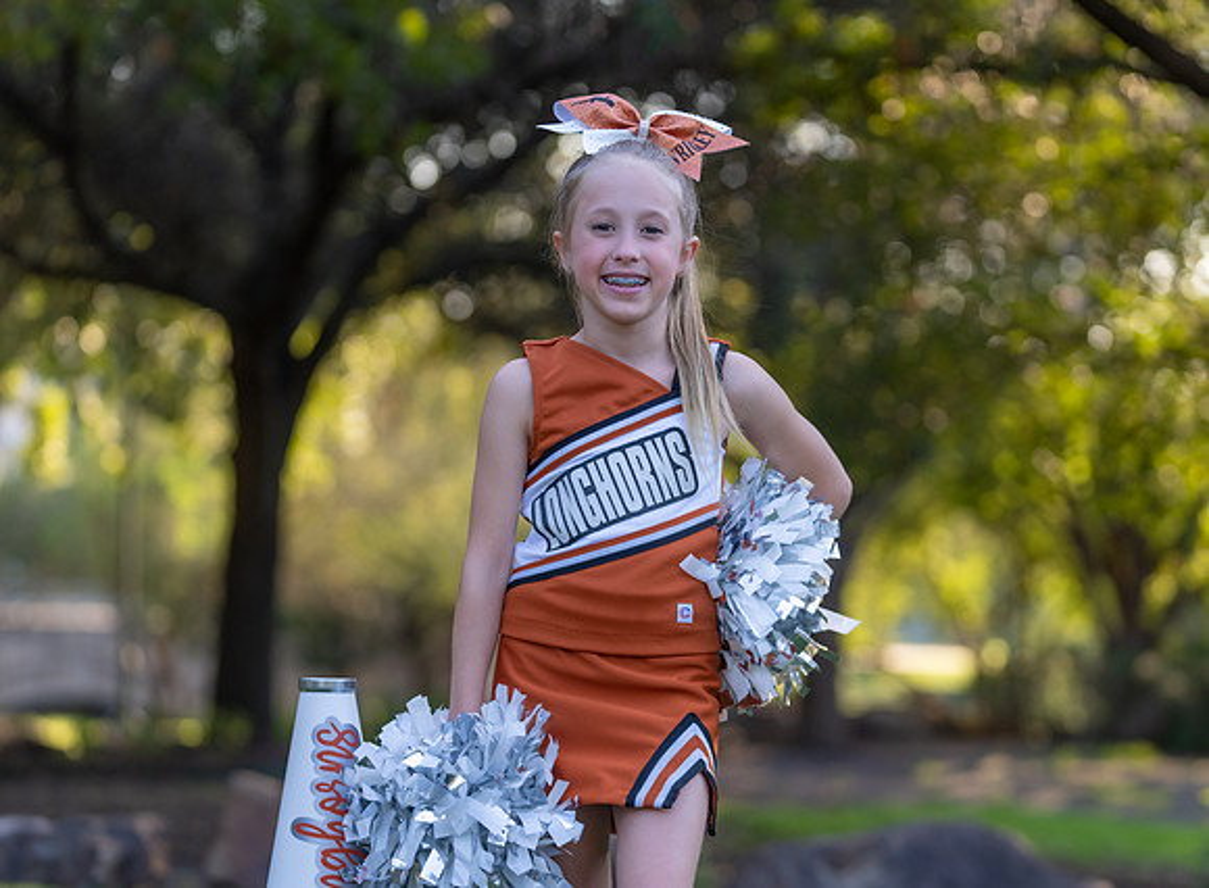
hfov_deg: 17.2
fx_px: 4005
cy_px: 472
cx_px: 631
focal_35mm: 116
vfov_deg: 12.7
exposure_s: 1/320
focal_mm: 95
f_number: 2.8
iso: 200
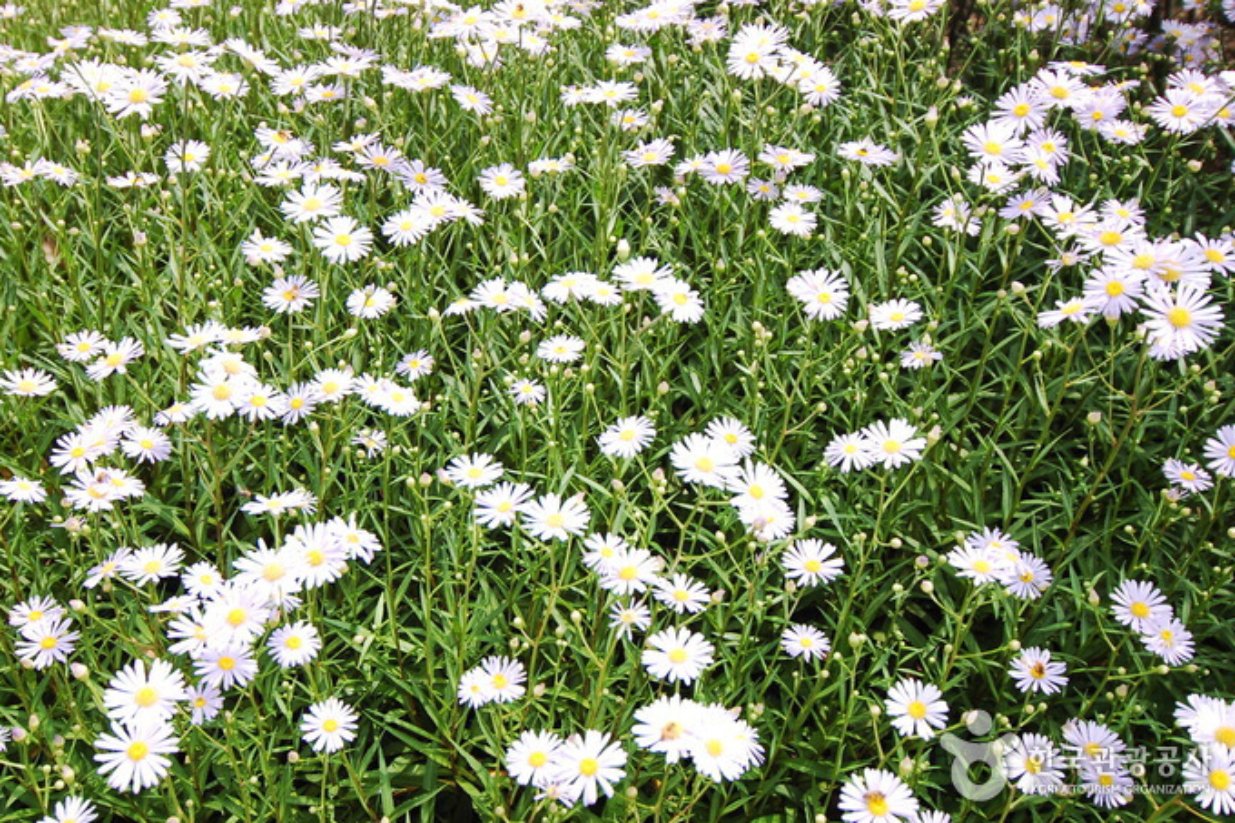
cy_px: 404
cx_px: 604
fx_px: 1269
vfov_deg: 35.9
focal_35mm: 37
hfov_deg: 51.9
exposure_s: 1/500
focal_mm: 24
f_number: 4
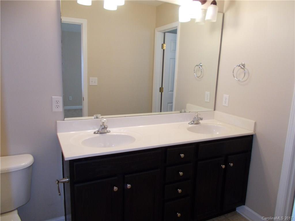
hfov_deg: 67.3
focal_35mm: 26
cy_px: 110
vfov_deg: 53.1
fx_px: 222
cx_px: 148
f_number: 3.2
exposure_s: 1/25
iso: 180
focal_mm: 4.6
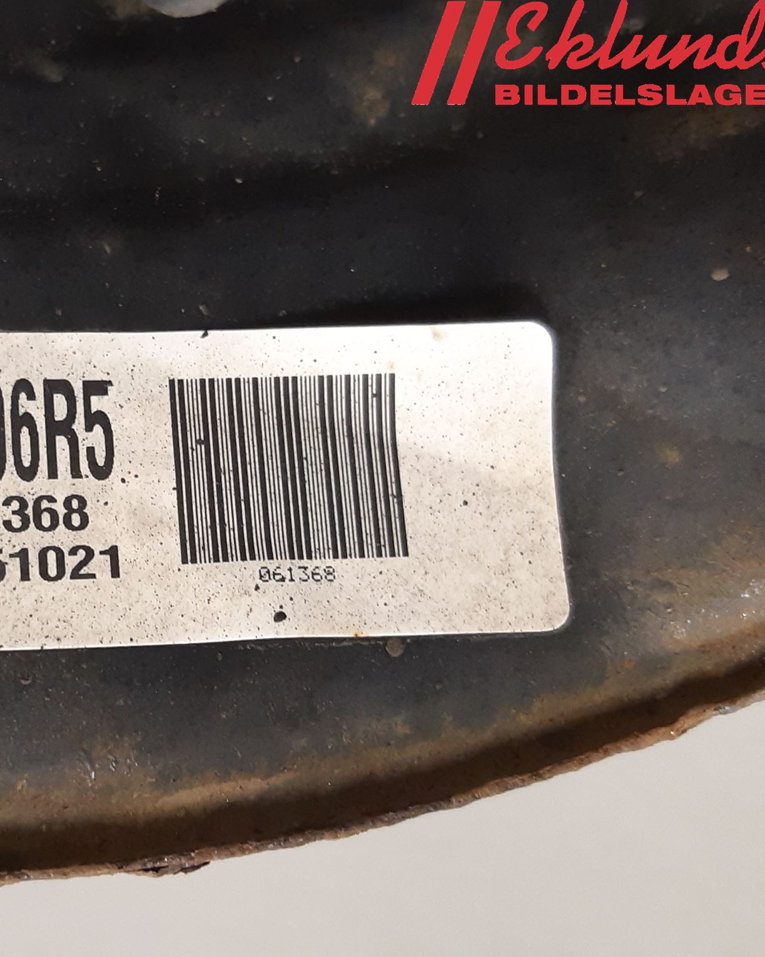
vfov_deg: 52.8
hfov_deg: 41.5
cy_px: 479
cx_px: 155
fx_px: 962
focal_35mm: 34
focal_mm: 3.93
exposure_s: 1/33
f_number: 1.7
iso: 200
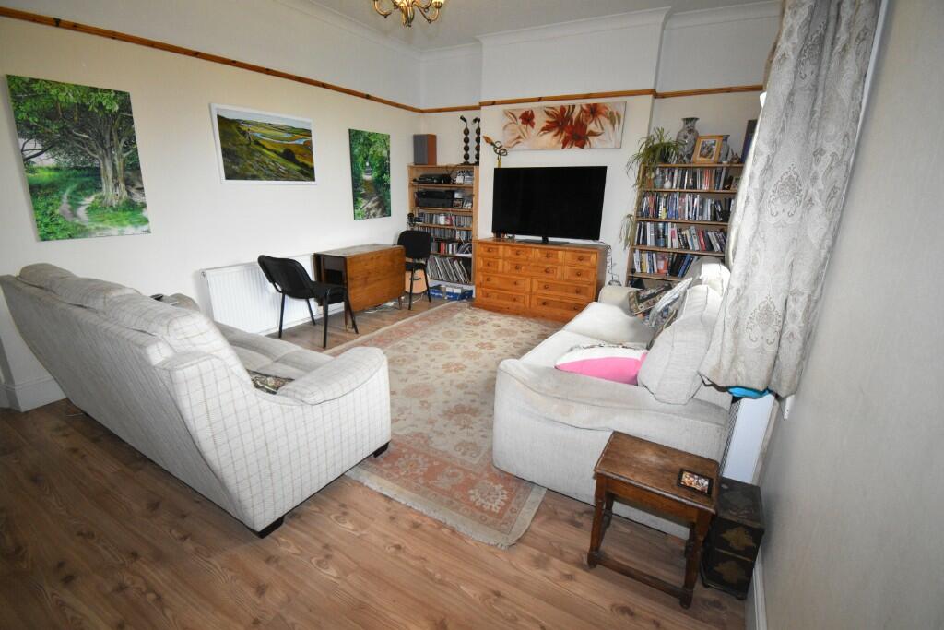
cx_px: 472
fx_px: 393
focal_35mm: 15
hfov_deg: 100.4
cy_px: 315
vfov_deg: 77.3
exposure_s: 1/125
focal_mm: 10
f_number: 4.5
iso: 2200
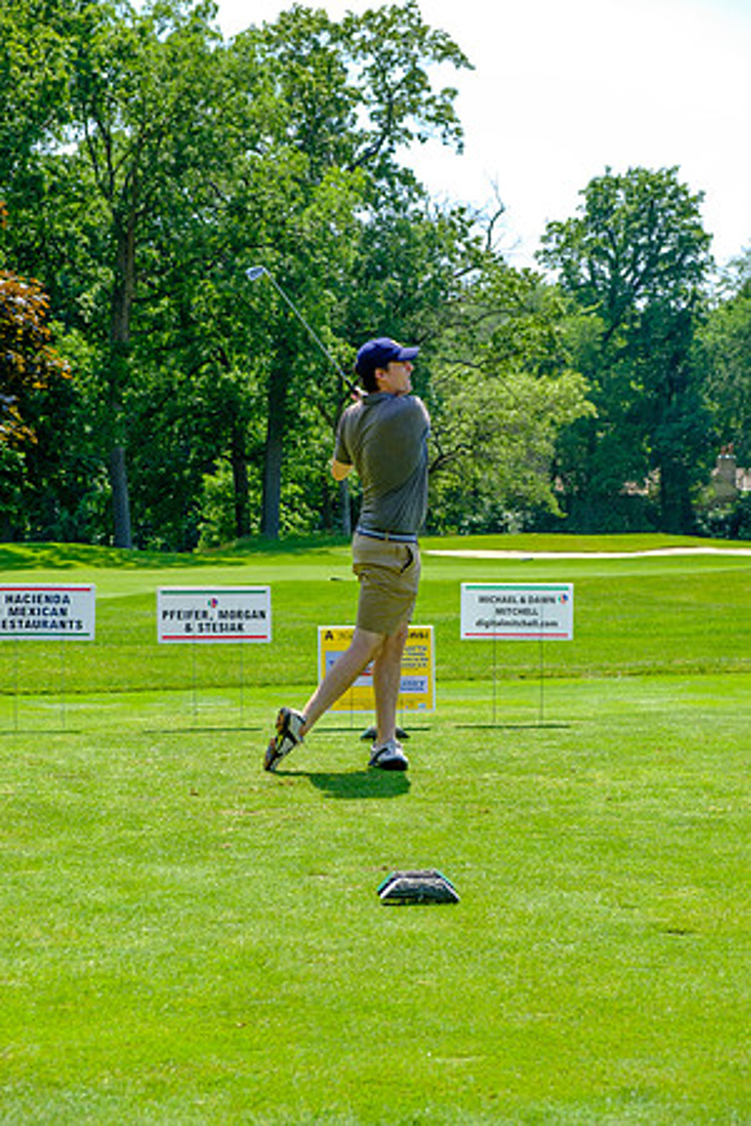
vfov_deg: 30.1
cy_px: 563
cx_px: 376
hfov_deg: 20.3
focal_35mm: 67
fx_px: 2096
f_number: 5
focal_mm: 44.4
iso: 200
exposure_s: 1/250
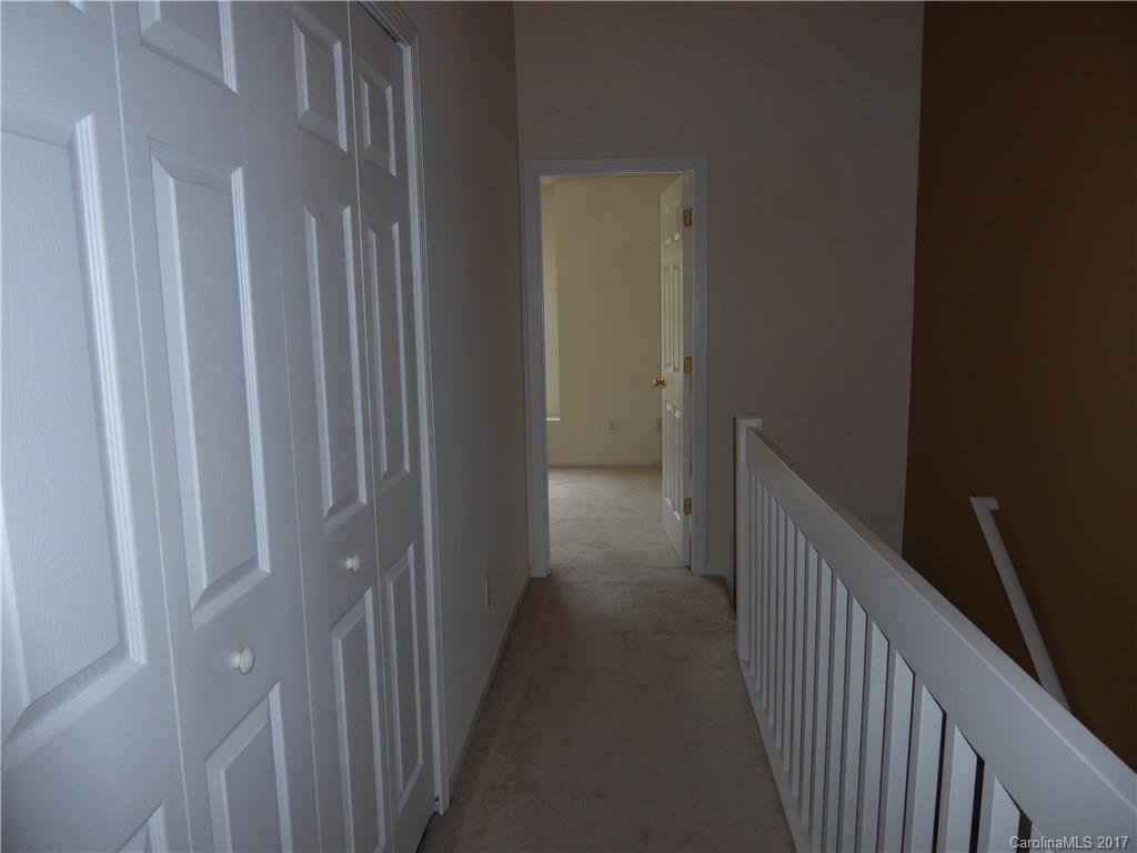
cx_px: 568
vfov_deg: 56.8
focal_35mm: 24
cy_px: 426
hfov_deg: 71.6
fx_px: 788
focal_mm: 4.3
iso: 80
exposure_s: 1/60
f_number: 3.3
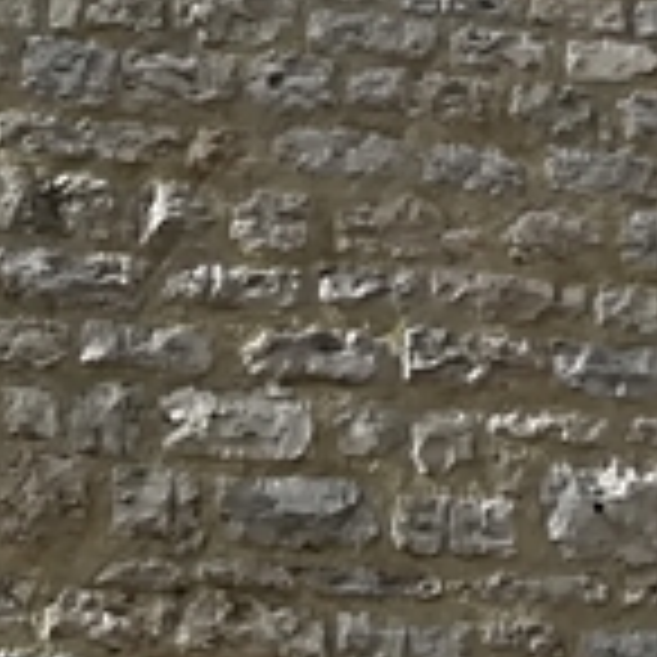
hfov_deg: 11.0
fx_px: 3371
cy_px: -792
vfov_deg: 10.0
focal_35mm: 157
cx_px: 729
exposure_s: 1/763
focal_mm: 3.83
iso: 50
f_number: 2.2
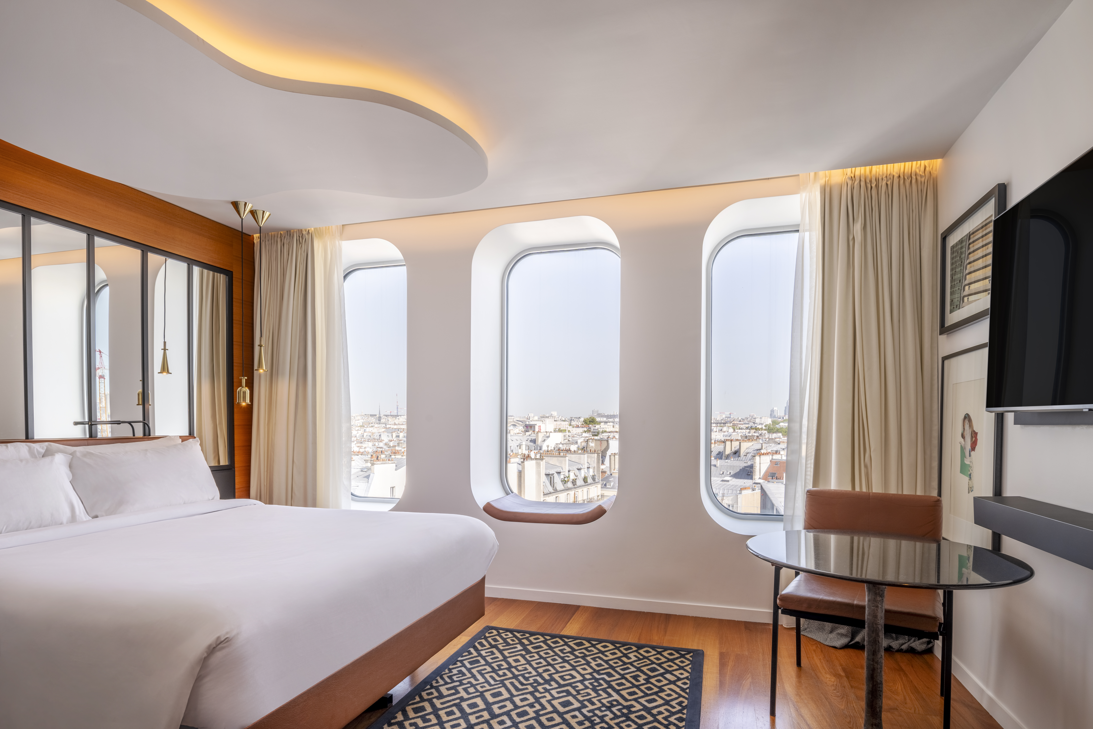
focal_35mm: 19
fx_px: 577
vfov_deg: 64.6
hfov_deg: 86.9
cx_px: 546
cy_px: 364
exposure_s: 1/250
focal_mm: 19
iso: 125
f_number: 10
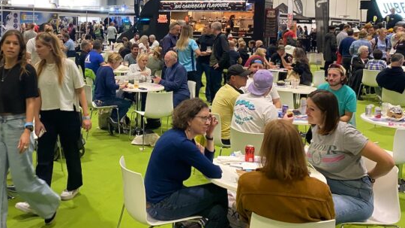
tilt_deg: -4.8
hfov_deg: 47.1
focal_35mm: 42
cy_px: 61
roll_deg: -0.8
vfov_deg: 27.9
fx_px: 451
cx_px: 116
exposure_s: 1/50
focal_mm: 4.25
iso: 320
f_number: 1.8
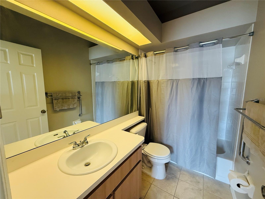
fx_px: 107
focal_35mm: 14
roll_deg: +0.3
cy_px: 100
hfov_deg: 102.1
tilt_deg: -5.9
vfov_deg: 85.7
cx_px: 132
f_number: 2.2
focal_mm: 2.22
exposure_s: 1/120
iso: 320
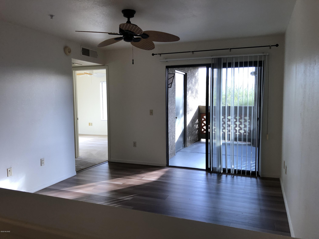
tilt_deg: -3.8
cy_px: 120
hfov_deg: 63.4
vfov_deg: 49.7
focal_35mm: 28
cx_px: 160
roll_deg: -0.1
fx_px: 258
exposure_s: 1/40
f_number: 1.8
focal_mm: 3.99
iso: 25
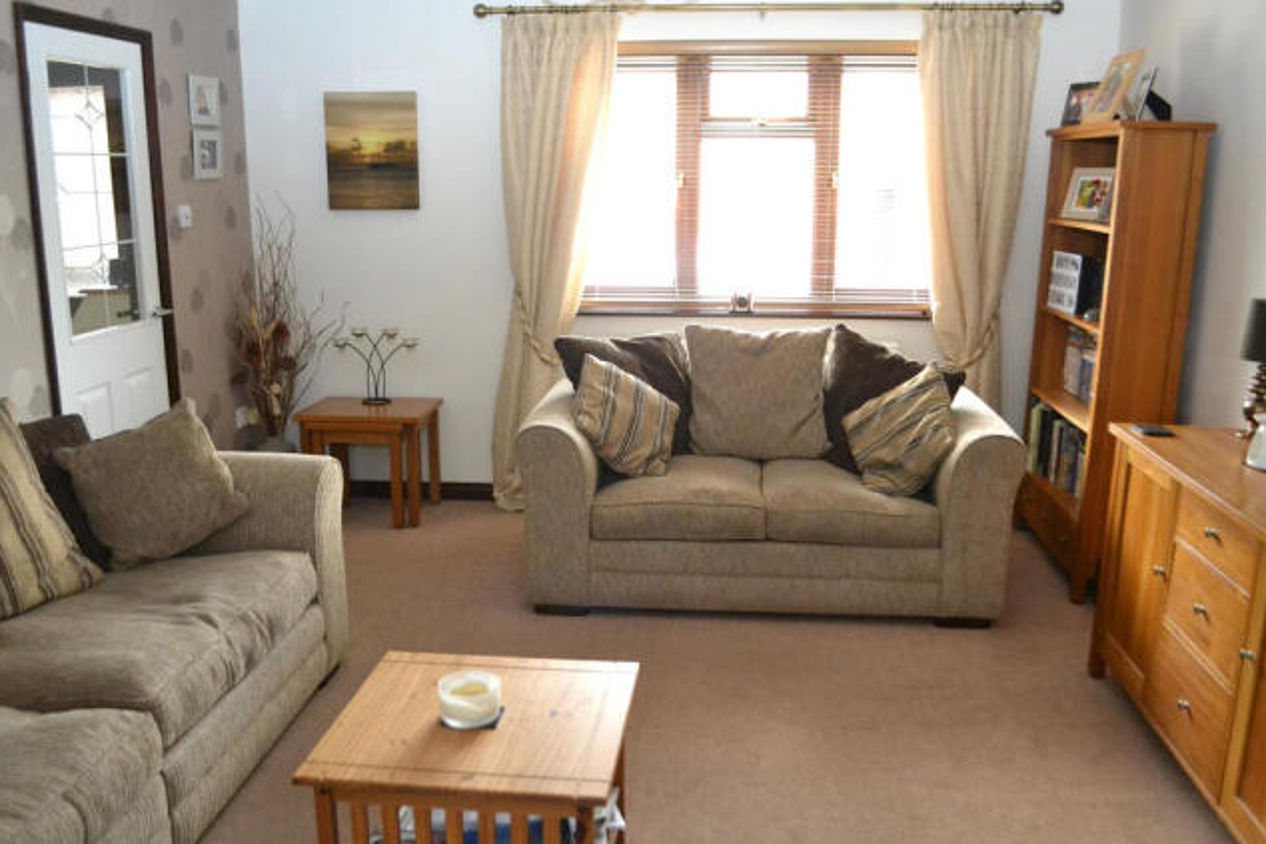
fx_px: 1090
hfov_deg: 60.3
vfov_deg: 42.3
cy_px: 418
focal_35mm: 31
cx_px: 616
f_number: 3.8
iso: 3200
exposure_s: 1/60
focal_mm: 20
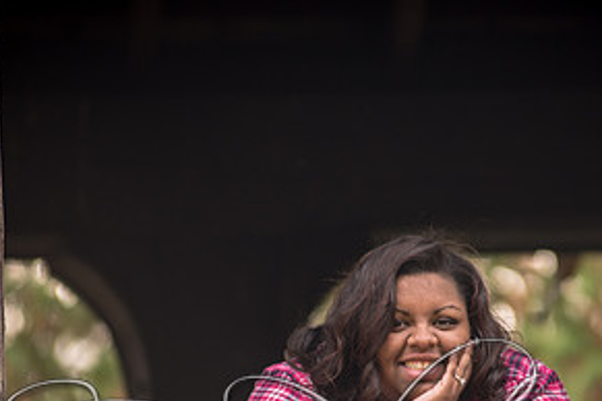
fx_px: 7090
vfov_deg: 3.2
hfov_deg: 4.9
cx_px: 342
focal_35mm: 424
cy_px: 366
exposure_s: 1/40
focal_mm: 200
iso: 200
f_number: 2.8
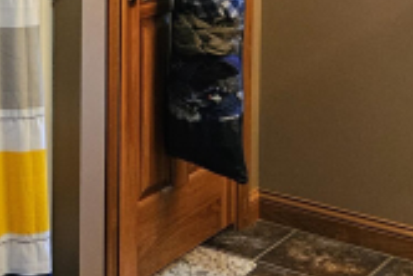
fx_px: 1102
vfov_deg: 13.4
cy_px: -147
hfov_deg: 20.6
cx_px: 6
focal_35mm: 96
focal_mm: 5.4
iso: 640
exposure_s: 1/60
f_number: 1.8
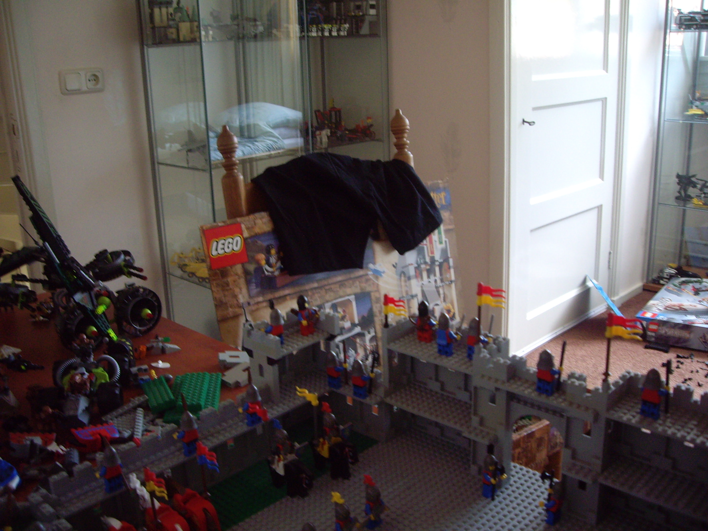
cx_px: 354
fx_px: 777
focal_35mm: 38
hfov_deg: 49.0
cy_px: 266
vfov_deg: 37.7
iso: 200
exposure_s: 1/40
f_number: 2.7
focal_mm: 6.2
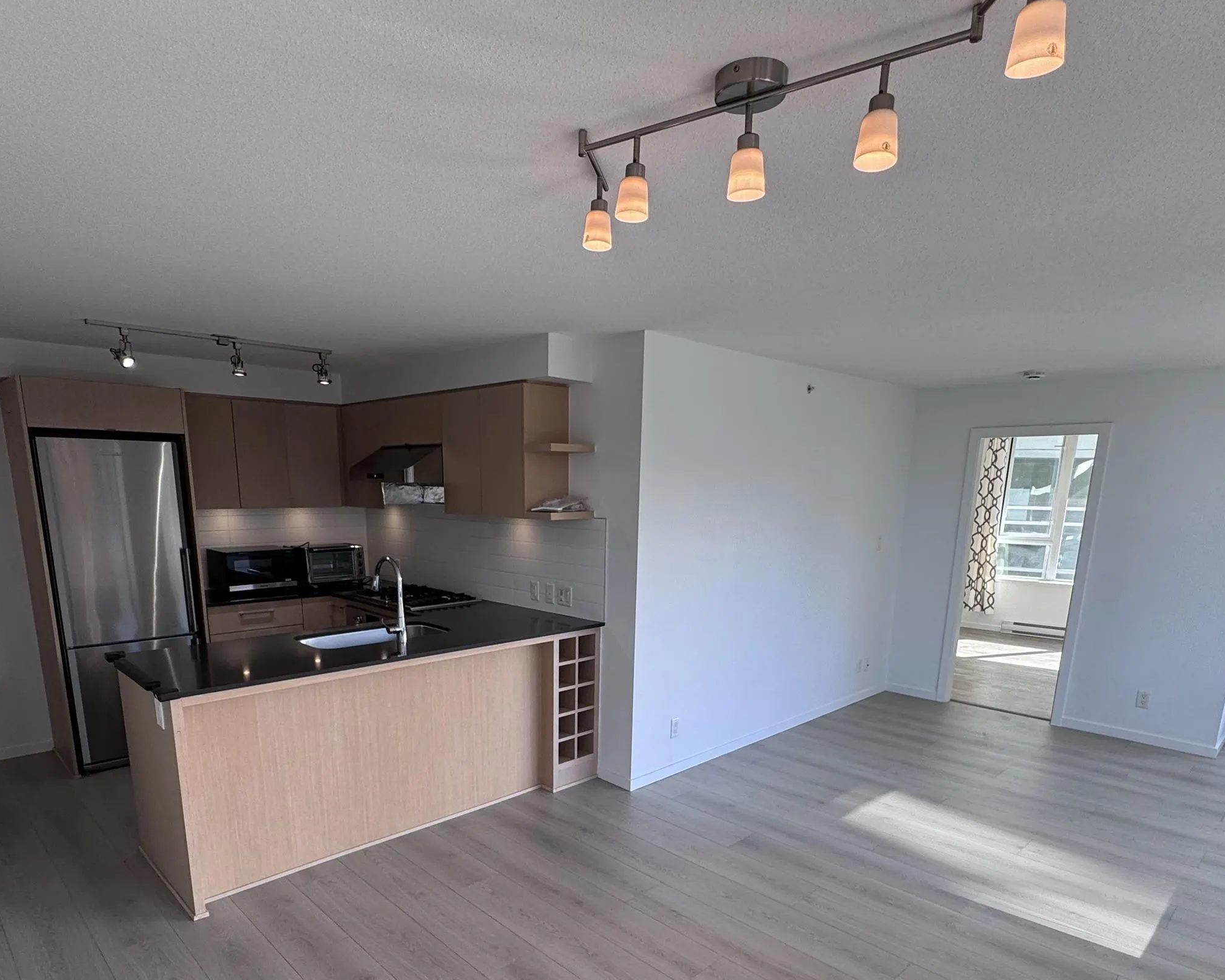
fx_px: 761
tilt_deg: -12.4
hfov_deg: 77.6
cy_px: 661
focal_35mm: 21
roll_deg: +0.0
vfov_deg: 63.7
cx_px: 576
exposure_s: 1/120
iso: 50
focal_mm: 2.22
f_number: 2.2
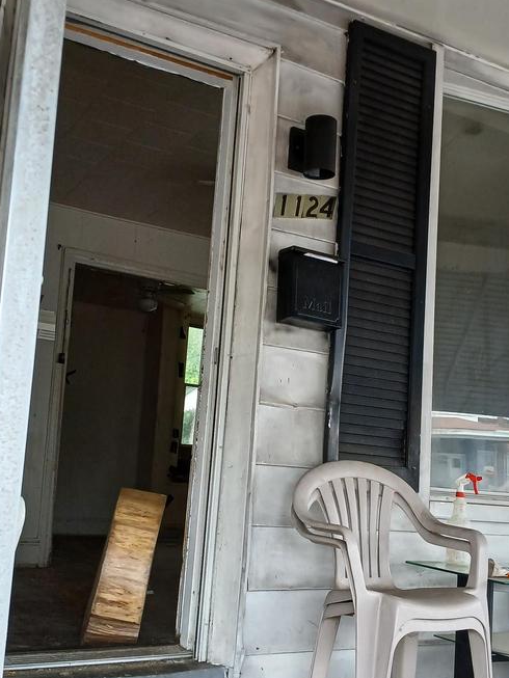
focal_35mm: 43
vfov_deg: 43.8
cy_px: 374
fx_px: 843
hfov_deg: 33.5
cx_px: 296
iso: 125
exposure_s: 1/60
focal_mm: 3.98
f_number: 1.8
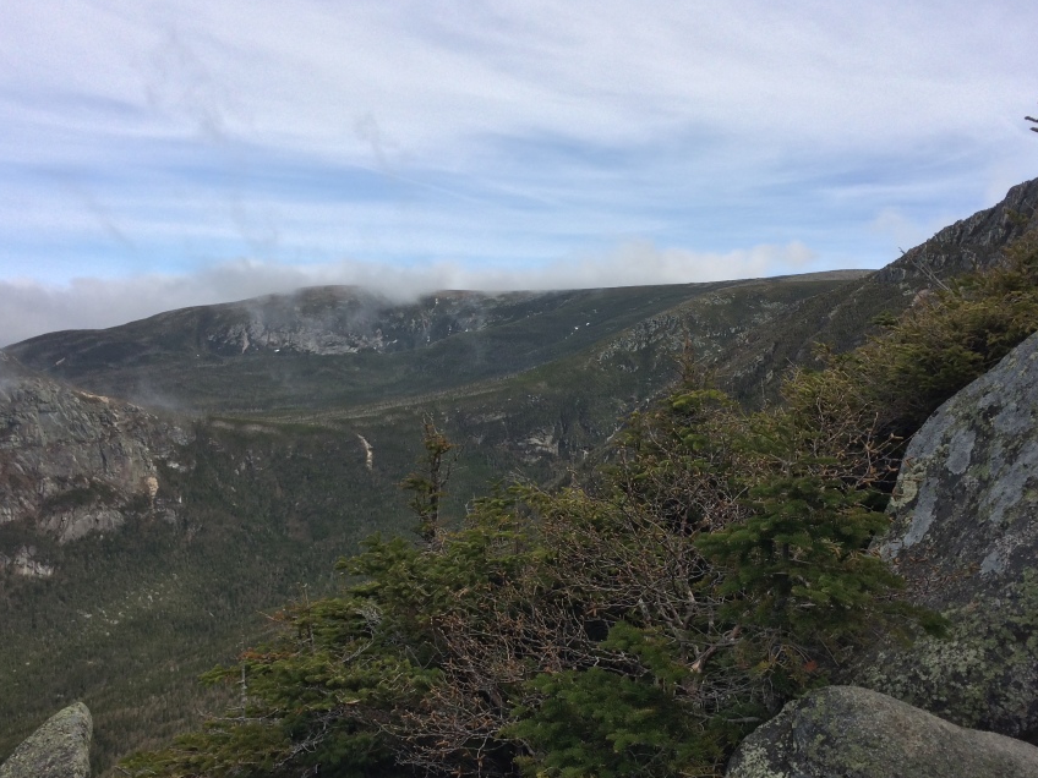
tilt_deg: -5.6
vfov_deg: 40.7
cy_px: 424
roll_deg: -1.5
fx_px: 1050
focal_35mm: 35
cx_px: 557
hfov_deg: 52.6
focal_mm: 4.15
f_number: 2.2
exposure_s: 1/3425
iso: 32
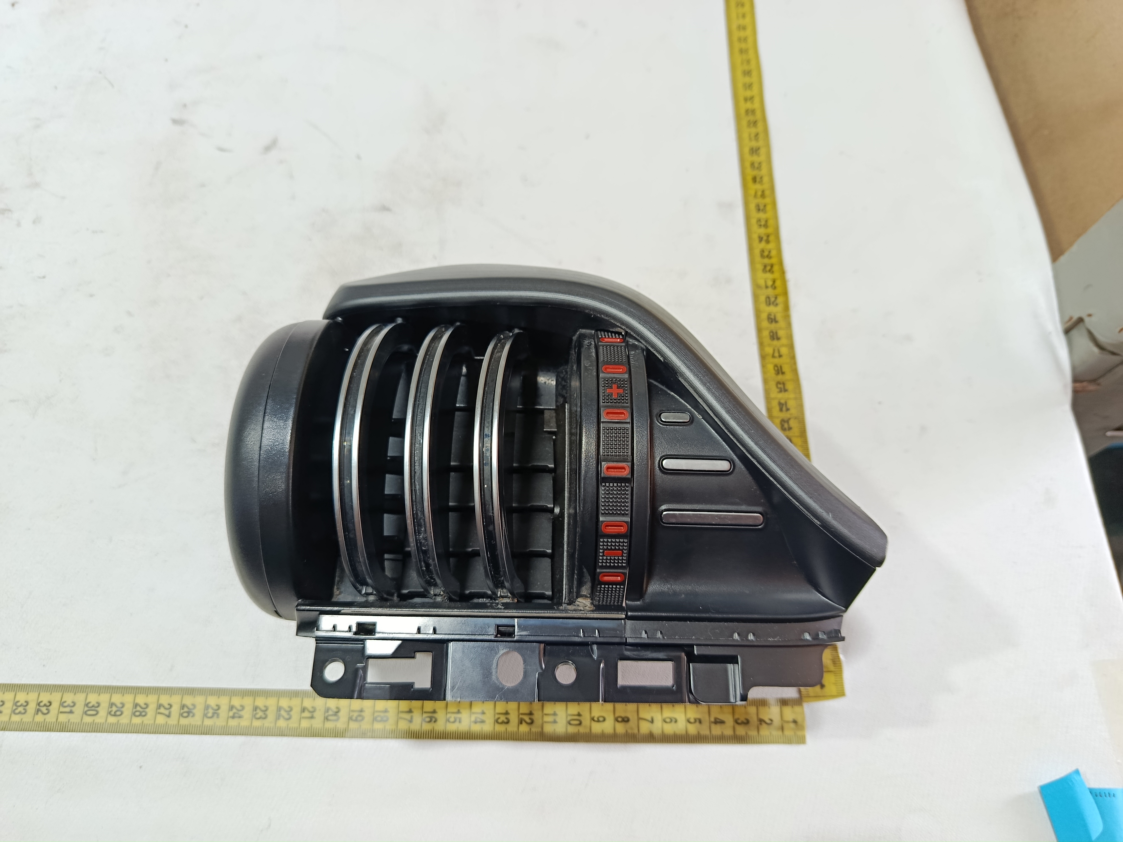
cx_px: 562
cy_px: 421
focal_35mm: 24
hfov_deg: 71.6
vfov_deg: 56.8
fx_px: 779
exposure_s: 1/120
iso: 258
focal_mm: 5.24
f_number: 1.7
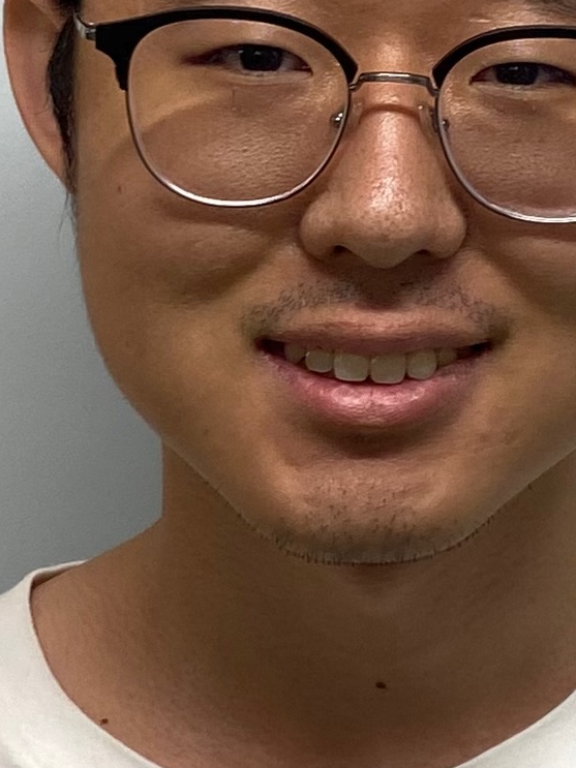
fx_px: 1132
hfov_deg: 28.4
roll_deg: -0.3
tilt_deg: -1.5
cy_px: 136
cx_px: 379
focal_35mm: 51
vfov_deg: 36.0
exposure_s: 1/60
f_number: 1.8
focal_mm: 4.25
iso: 64
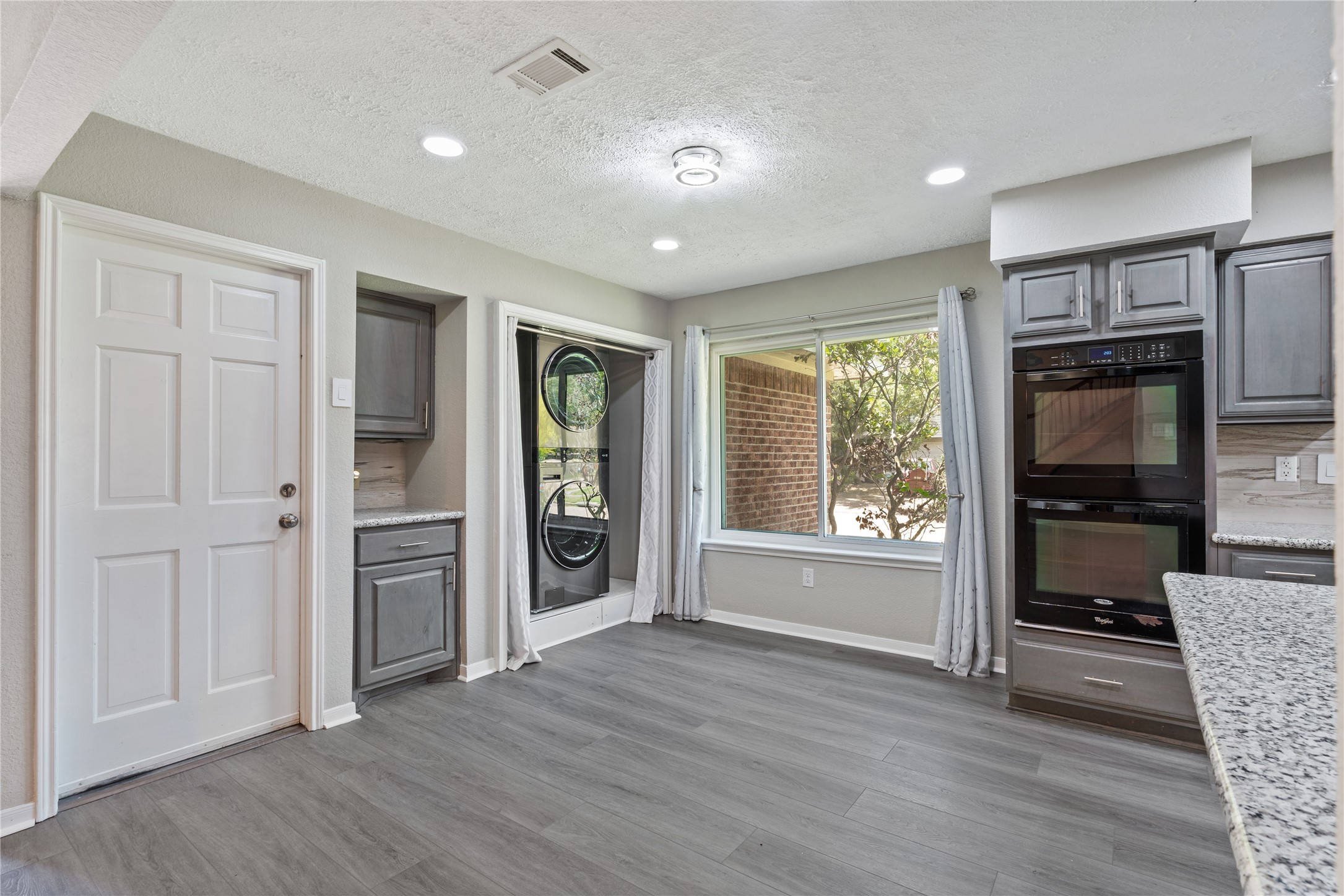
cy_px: 448
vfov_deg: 70.5
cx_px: 672
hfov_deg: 93.3
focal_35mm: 17
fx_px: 635
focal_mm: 17
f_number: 11
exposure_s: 2.5
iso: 100
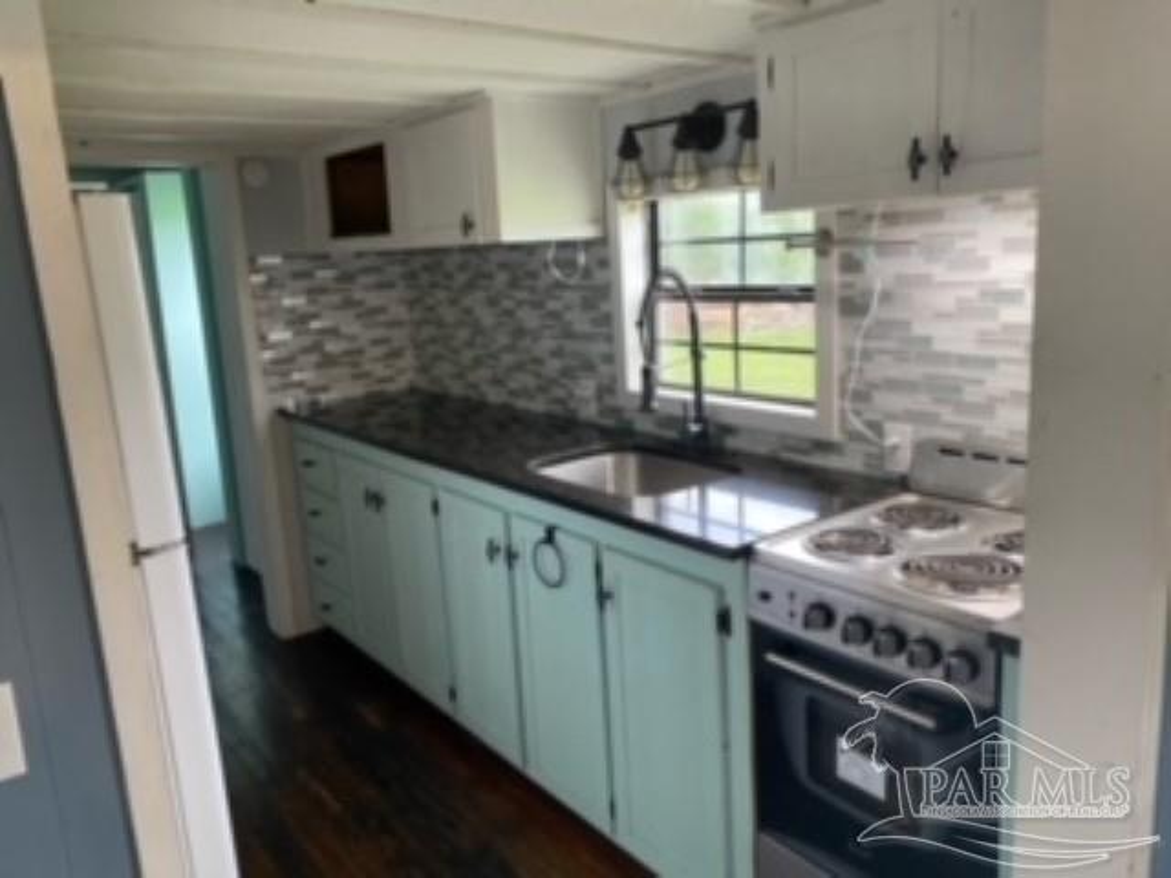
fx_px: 880
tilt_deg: -10.5
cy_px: 439
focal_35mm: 26
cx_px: 586
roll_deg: +2.7
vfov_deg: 53.1
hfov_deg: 67.3
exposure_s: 1/60
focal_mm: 4.25
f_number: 1.8
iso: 125
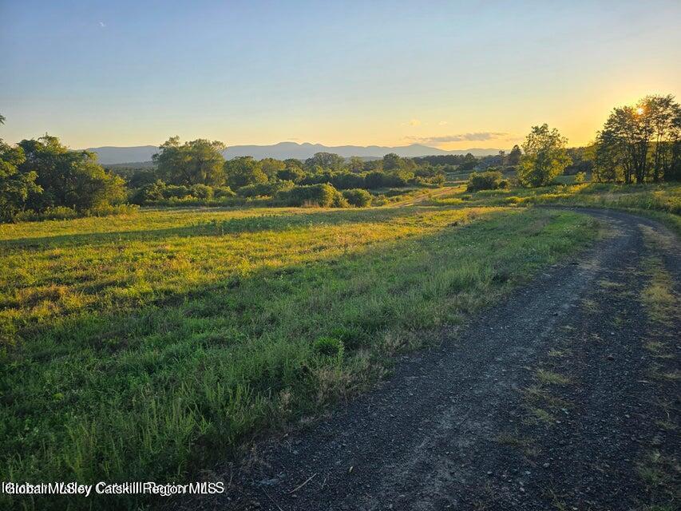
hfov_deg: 73.9
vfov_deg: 58.9
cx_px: 340
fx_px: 453
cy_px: 256
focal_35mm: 23
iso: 12
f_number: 1.7
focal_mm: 6.3
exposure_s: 1/419
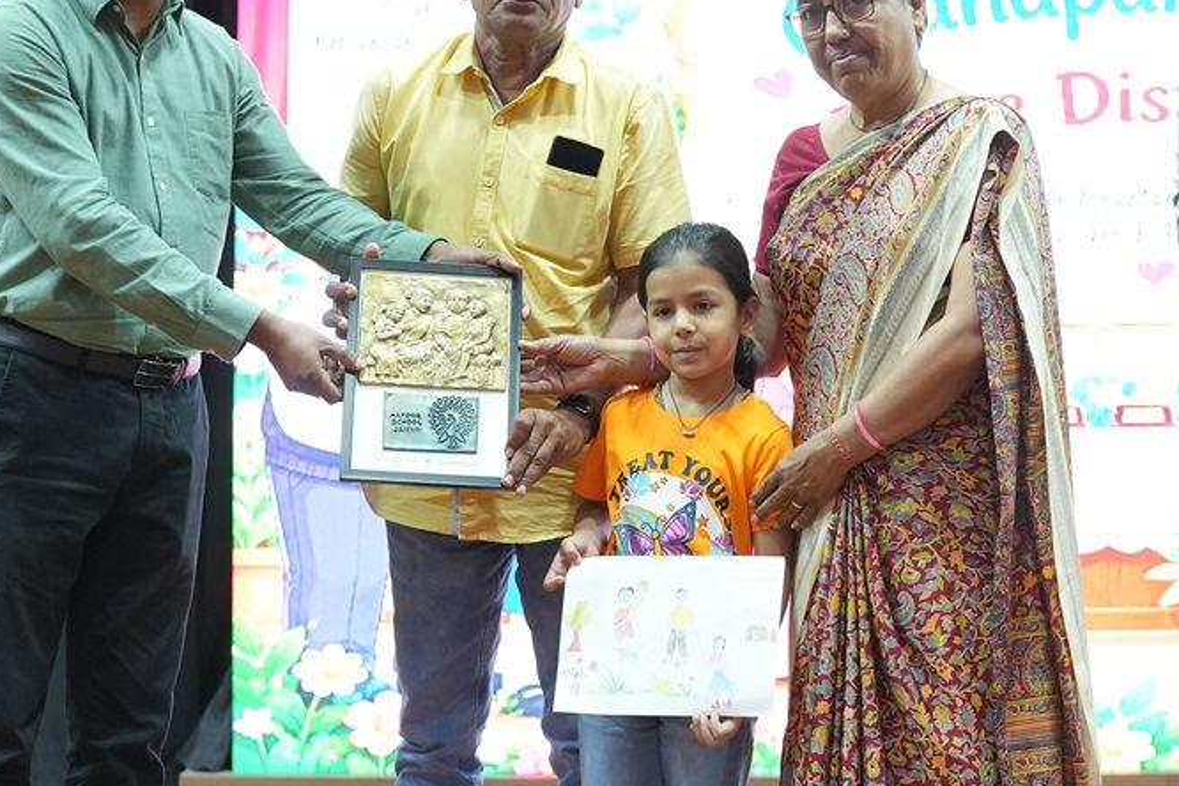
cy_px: 278
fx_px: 2947
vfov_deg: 15.2
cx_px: 754
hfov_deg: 22.6
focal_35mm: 90
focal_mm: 35
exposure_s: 1/80
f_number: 2.5
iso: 1600
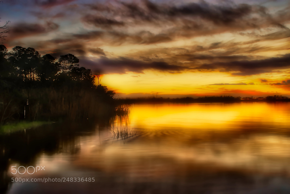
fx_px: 326
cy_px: 97
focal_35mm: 40
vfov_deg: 33.0
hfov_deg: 47.9
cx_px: 145
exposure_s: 1/1.6
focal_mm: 27
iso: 100
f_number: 11
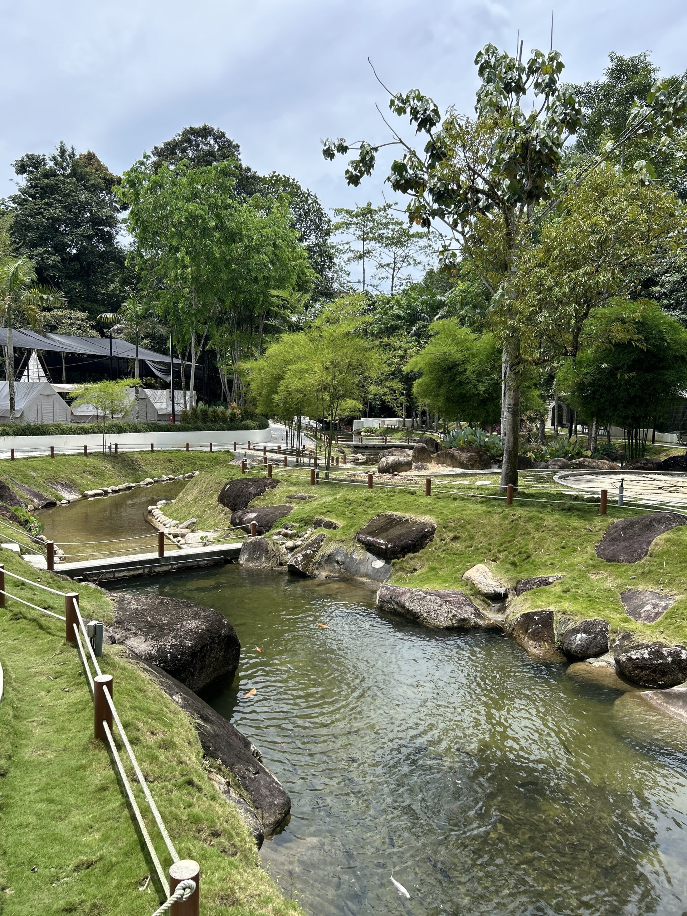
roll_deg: -0.9
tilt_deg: -4.4
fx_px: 688
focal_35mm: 26
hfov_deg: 53.1
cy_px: 458
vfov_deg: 67.3
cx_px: 344
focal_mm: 5.7
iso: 50
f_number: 1.5
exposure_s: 1/2915
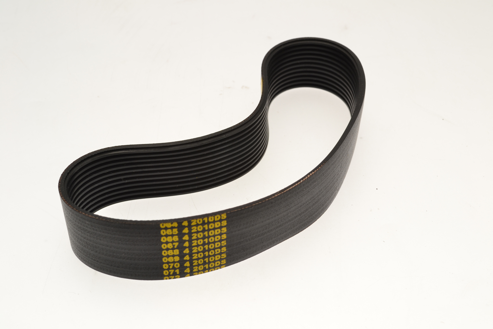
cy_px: 164
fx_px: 719
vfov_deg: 25.8
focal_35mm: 52
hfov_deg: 37.9
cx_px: 246
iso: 200
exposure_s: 1/10
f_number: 11
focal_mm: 35
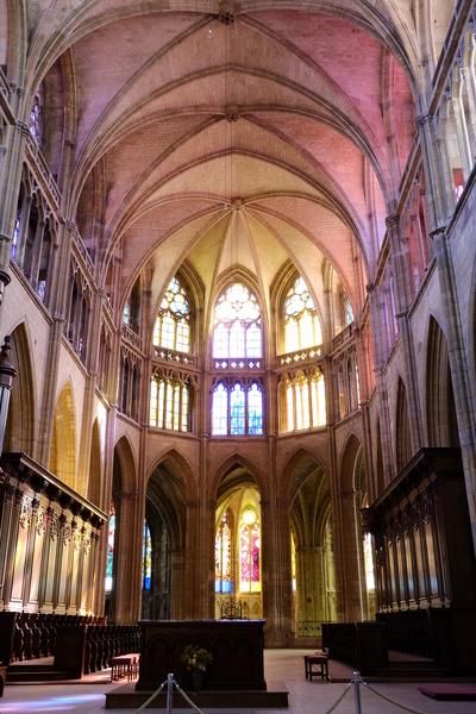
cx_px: 238
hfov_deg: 37.9
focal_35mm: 35
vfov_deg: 54.4
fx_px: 694
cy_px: 357
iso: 800
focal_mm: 23
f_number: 4
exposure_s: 1/40
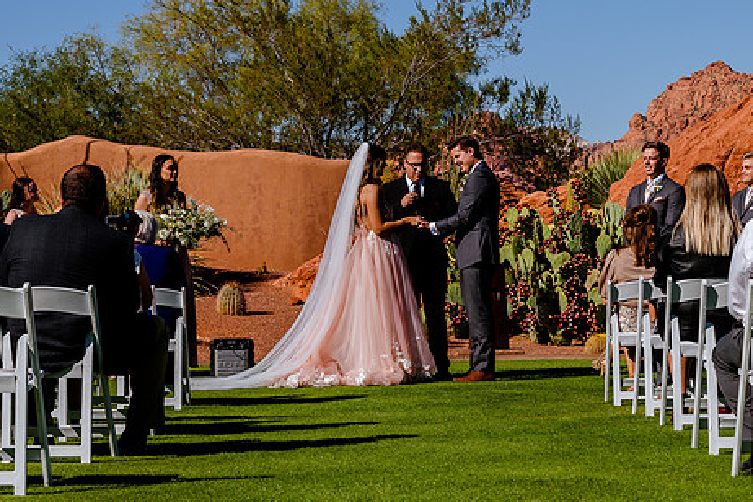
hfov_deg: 19.8
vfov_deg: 13.3
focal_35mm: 103
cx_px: 348
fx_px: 2154
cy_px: 204
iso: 125
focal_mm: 70
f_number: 10
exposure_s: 1/320
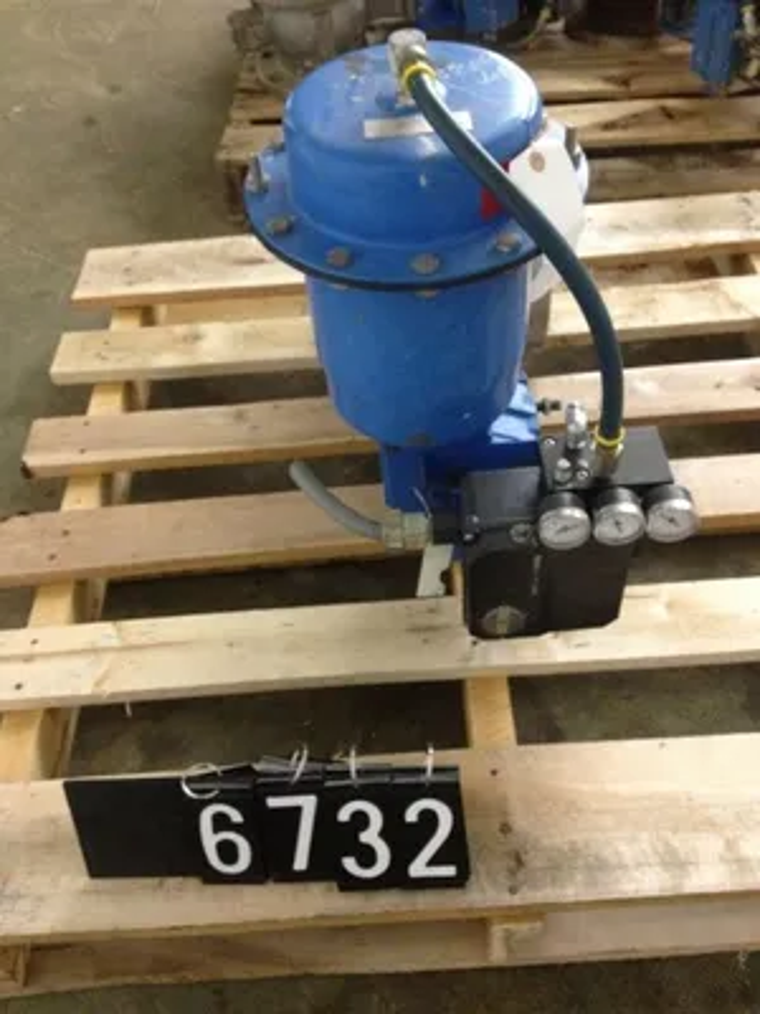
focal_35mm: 35
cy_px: 507
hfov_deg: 40.7
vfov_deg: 52.6
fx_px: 1025
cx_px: 380
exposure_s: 1/20
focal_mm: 4.28
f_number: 2.4
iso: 320
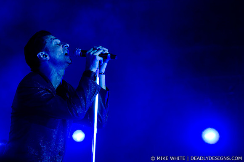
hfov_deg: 13.7
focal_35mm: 150
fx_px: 1015
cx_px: 122
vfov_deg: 9.1
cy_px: 81
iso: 800
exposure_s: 1/160
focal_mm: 100
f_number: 4
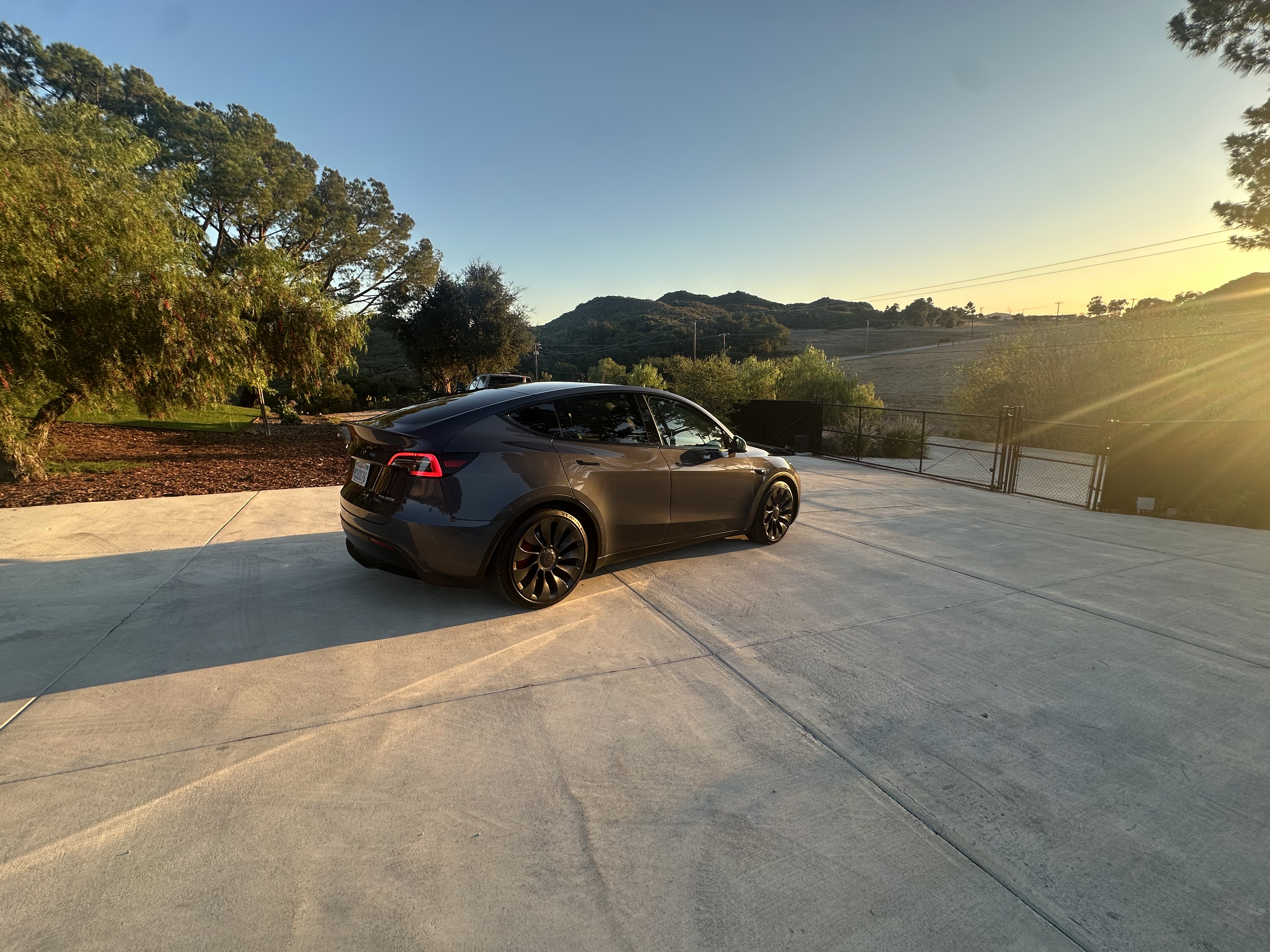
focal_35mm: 14
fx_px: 514
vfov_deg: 85.7
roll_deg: +2.9
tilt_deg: -14.5
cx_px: 635
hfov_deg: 102.1
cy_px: 476
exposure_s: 1/236
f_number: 2.2
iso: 40
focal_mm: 2.22
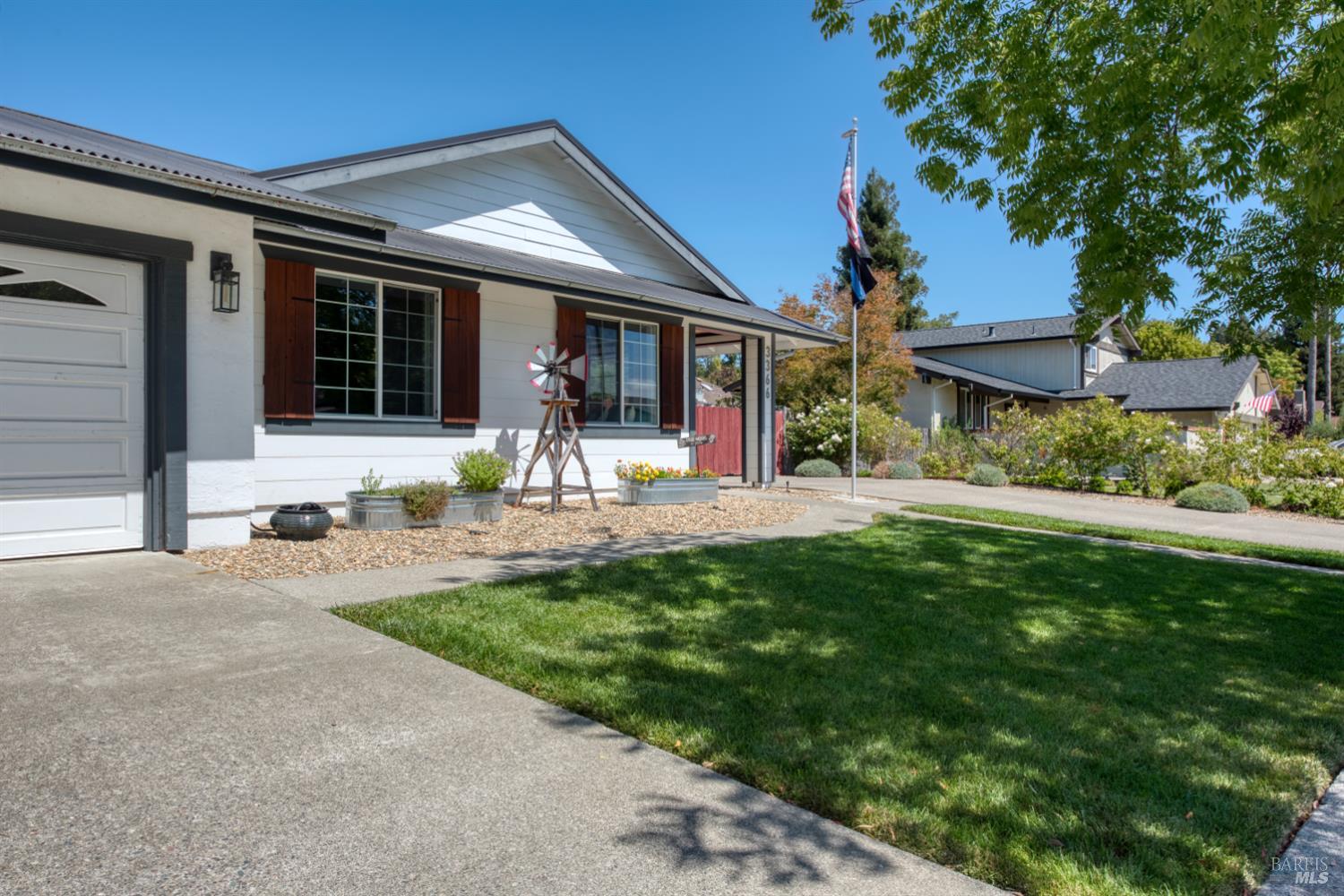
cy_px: 448
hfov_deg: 73.7
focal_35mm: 24
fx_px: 896
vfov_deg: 53.1
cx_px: 672
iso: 100
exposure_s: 1/500
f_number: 11
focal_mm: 24
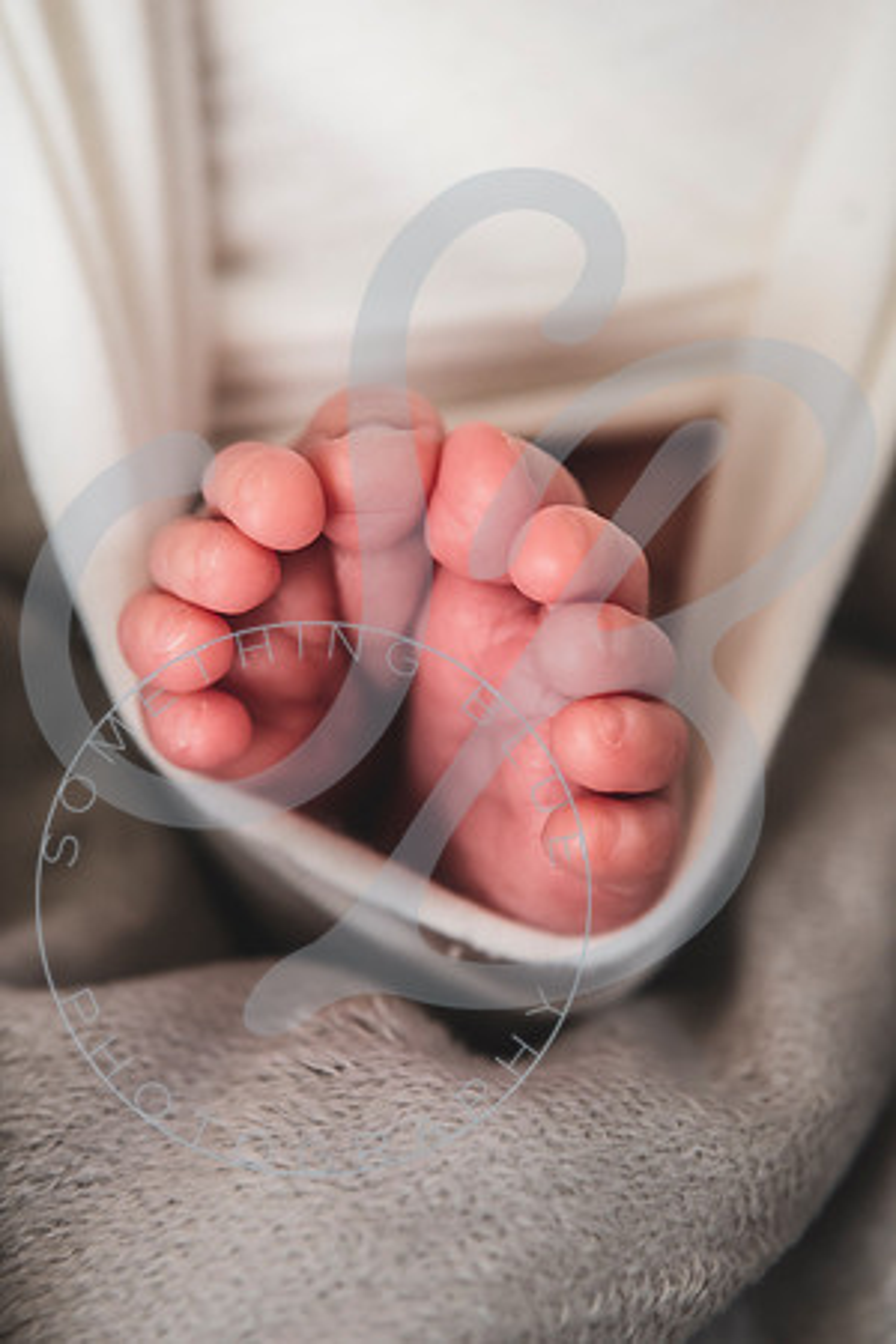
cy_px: 672
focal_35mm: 70
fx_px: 2613
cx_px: 448
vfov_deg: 28.8
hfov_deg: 19.5
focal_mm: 70
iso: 1000
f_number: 5.6
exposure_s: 1/200
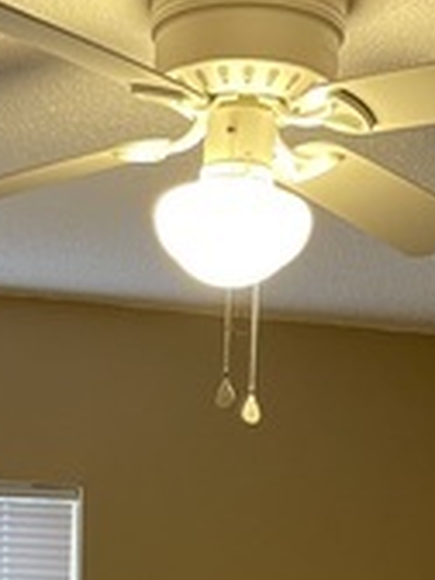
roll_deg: -0.7
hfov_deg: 14.9
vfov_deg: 16.2
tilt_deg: -14.6
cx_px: 93
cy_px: 1089
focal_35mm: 99
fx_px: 1659
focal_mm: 5.1
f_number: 1.6
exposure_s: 1/60
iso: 250
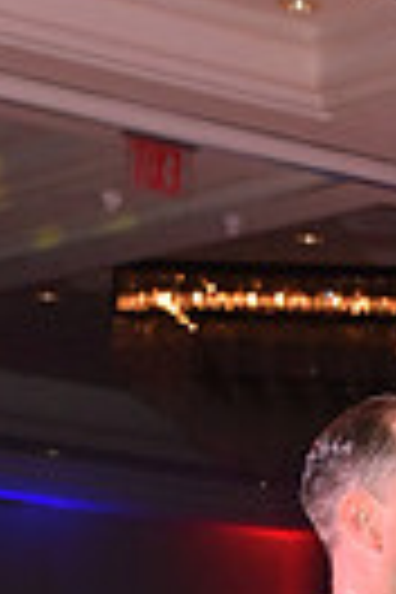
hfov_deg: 6.2
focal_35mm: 219
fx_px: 3613
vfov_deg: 9.0
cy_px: 1098
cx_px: 497
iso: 2500
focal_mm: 50
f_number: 6.3
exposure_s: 1/320
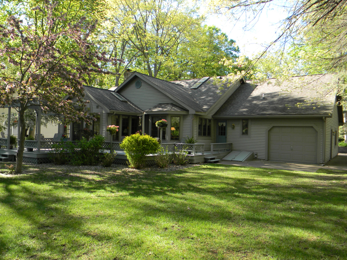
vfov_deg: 49.7
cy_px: 130
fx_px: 281
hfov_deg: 63.4
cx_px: 174
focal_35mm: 28
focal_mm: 5
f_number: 3.5
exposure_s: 1/112
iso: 80
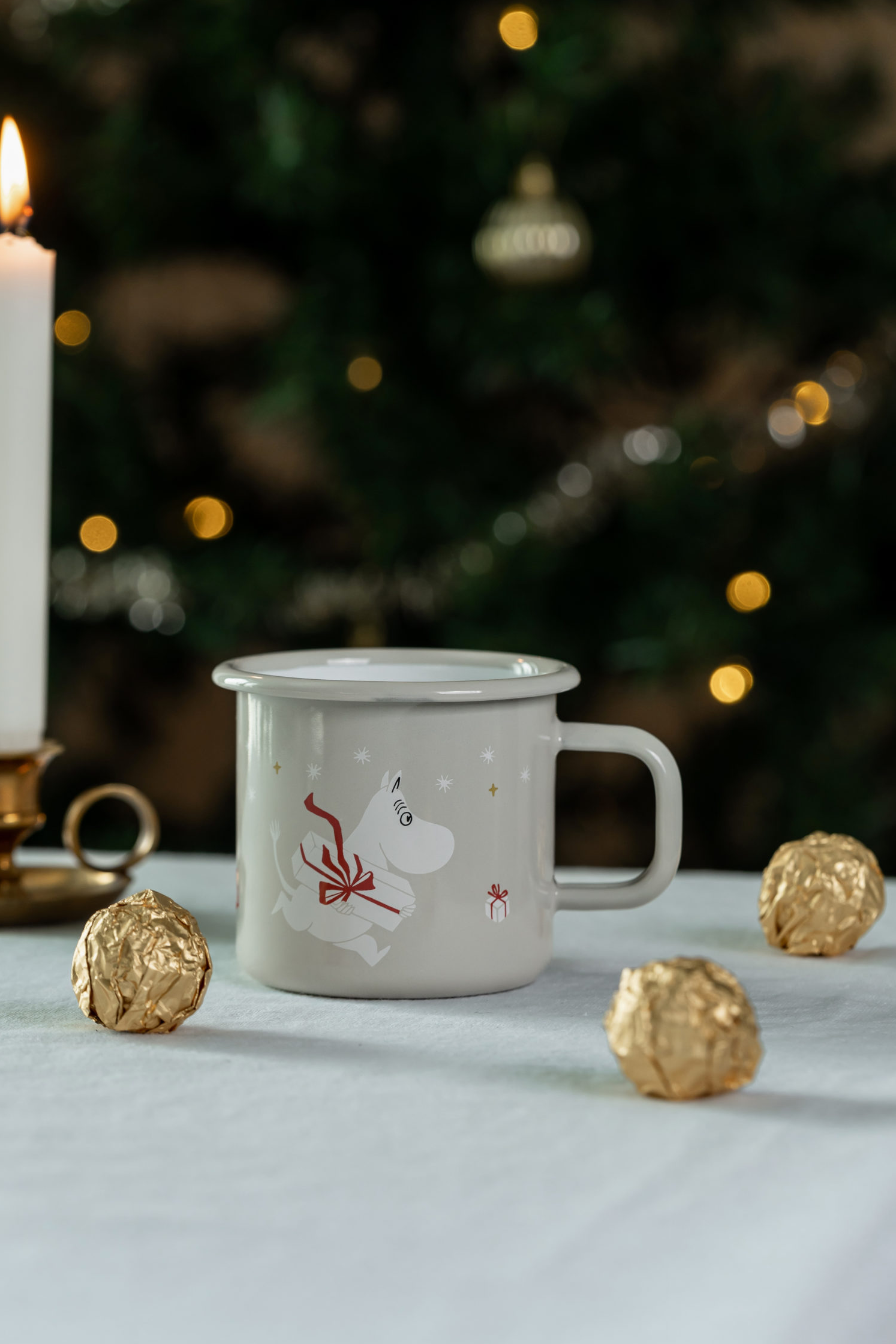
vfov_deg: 14.2
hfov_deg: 9.5
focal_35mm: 144
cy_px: 605
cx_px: 406
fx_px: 5374
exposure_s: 1/50
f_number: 5.6
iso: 400
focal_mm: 126
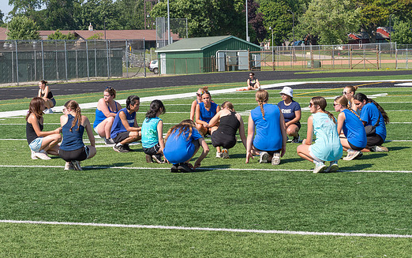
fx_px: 1011
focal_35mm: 90
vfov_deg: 14.5
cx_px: 218
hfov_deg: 23.0
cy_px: 98
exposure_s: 1/640
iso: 1250
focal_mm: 65
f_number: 13
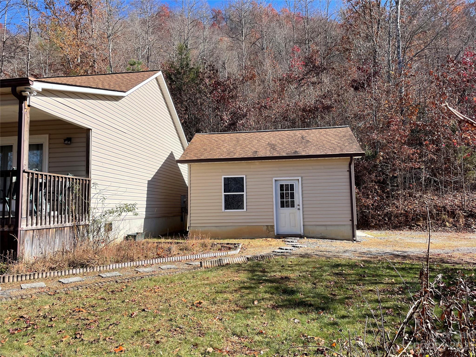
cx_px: 238
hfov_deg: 67.3
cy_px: 178
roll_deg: -0.5
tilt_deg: +6.8
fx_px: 358
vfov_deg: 53.1
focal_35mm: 26
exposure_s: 1/1742
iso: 32
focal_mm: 4.2
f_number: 1.6
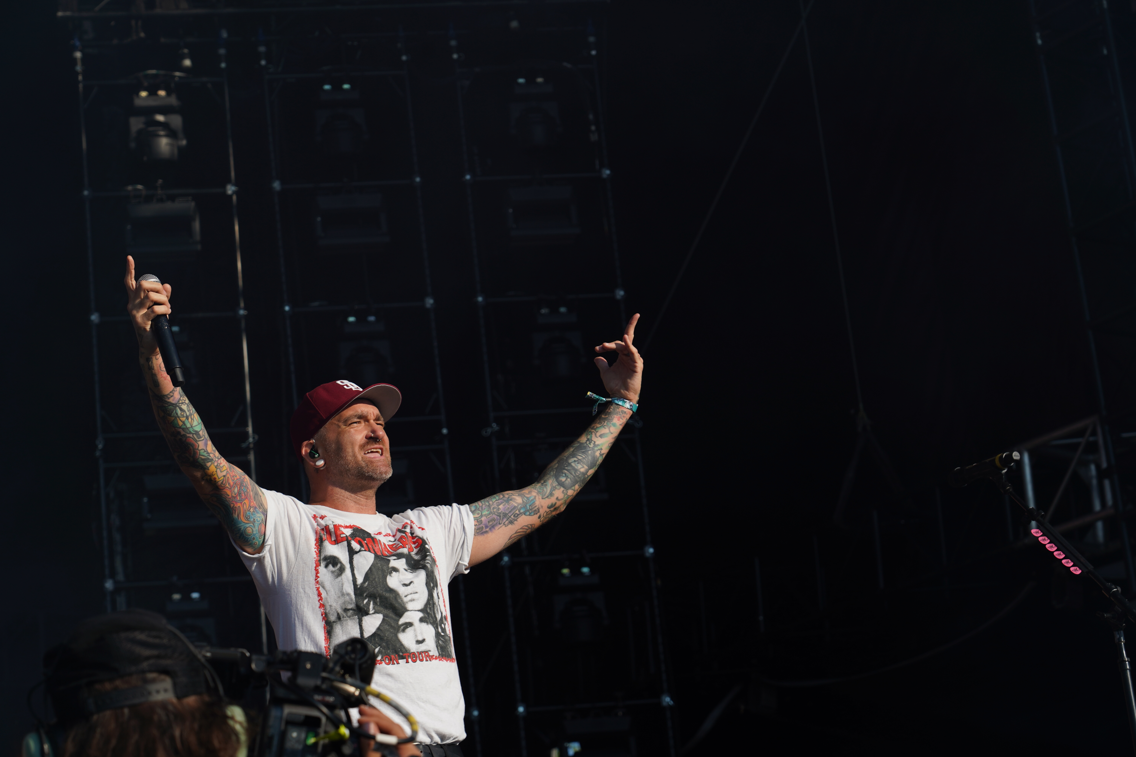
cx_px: 568
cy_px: 378
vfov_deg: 13.0
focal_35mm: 105
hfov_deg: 19.5
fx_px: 3313
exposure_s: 1/400
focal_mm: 105
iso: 100
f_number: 8
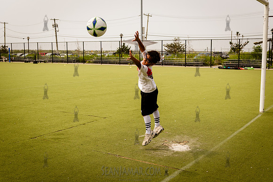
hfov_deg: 45.0
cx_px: 149
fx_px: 329
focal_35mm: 43
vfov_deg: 30.9
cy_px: 99
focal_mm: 38
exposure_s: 1/2000
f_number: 4
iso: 250
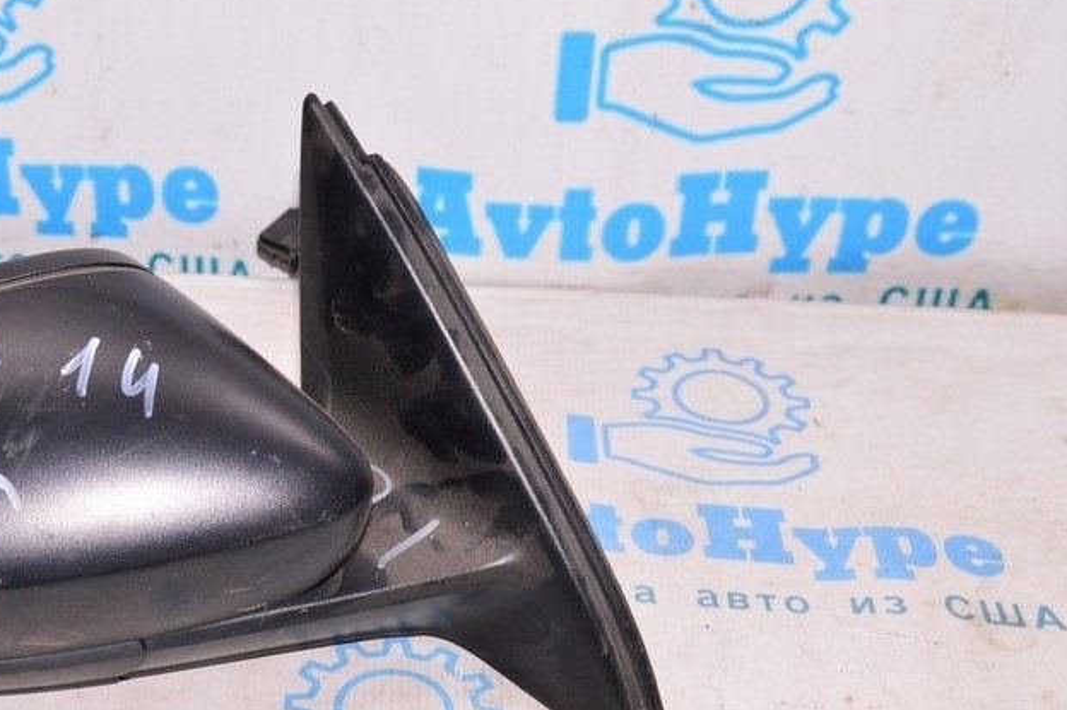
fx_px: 1895
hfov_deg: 30.6
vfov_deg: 21.2
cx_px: 193
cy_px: 447
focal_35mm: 64
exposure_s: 1/200
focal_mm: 26
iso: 1600
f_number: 8
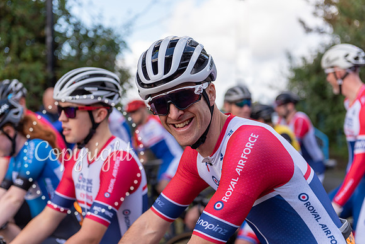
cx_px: 182
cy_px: 122
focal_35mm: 66
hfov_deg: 30.5
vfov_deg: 20.6
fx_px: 669
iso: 200
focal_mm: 66
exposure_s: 1/1000
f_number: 3.2
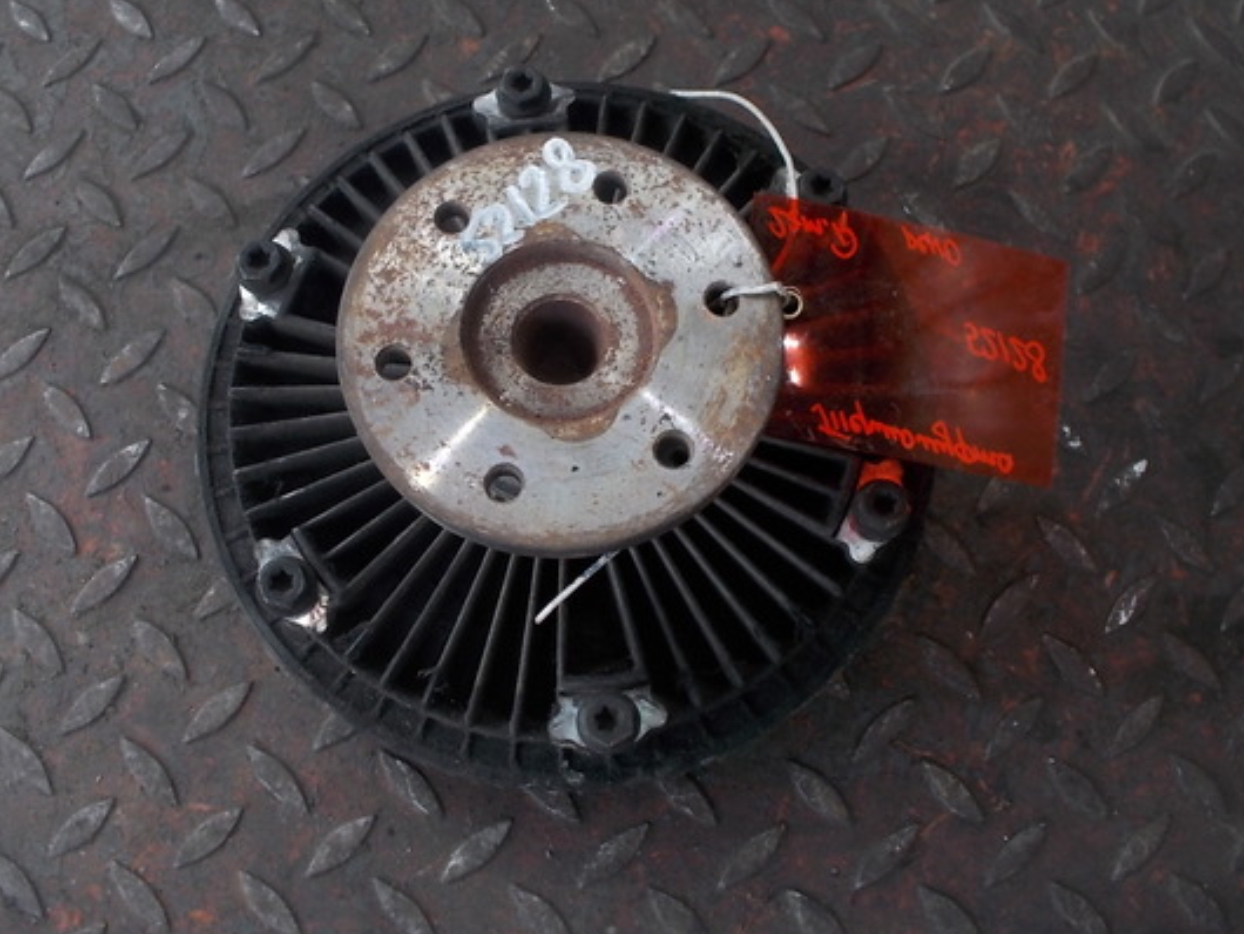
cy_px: 383
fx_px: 1258
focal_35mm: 35
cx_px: 563
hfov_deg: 52.5
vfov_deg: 40.6
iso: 80
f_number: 3.3
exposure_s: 1/30
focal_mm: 4.1
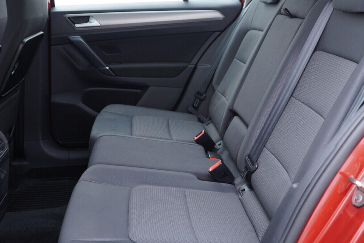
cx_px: 220
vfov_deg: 30.5
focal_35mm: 44
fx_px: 445
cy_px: 102
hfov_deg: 44.3
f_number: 2.8
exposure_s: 1/40
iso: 320
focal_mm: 24
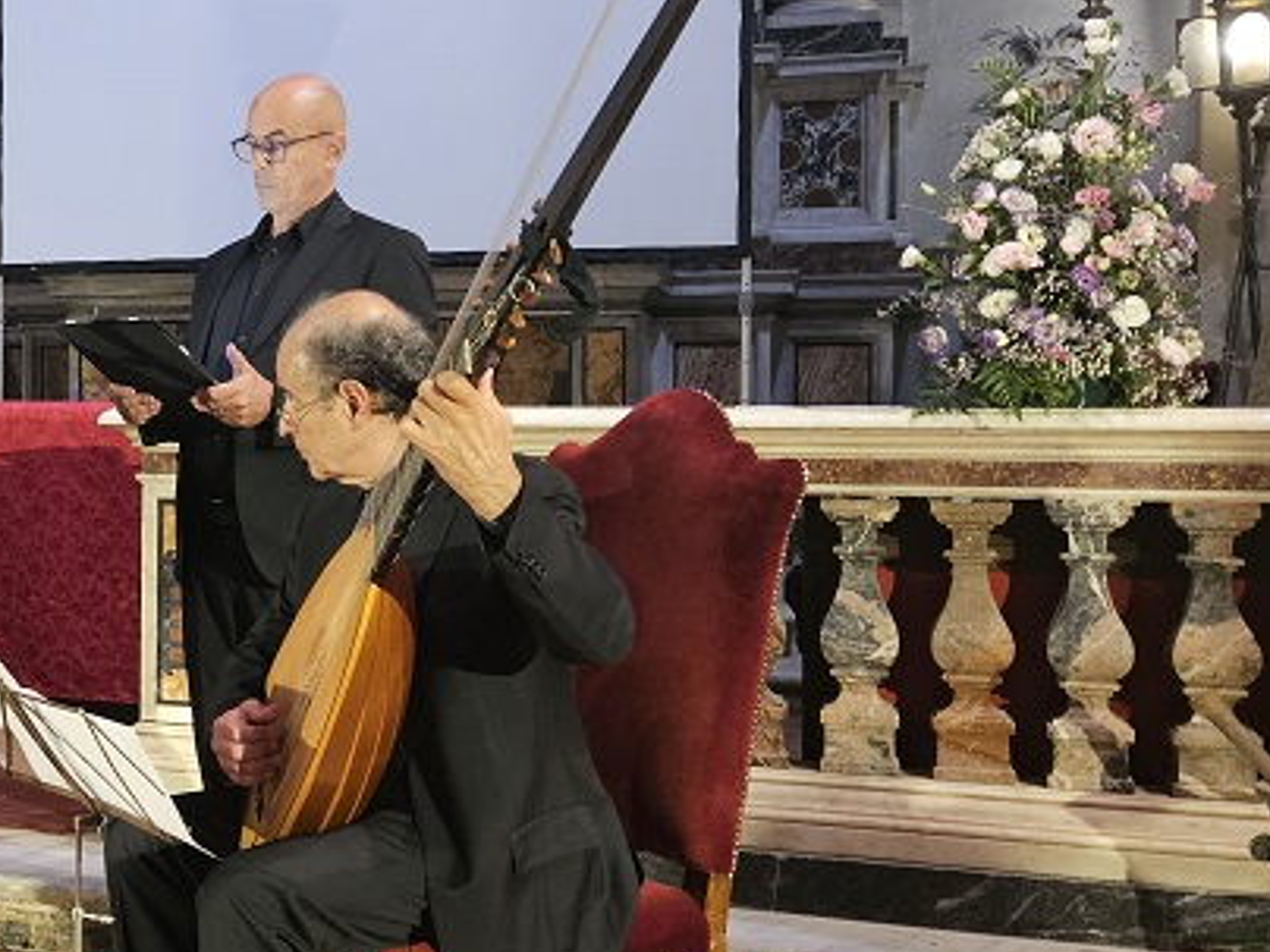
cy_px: 443
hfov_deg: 30.2
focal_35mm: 57
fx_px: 2091
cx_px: -135
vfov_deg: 25.7
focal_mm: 5.4
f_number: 1.8
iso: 640
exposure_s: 1/50
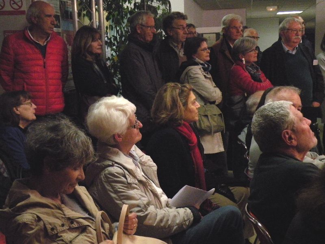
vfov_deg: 26.1
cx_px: 162
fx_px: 526
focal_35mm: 56
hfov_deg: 34.3
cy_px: 122
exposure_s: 1/125
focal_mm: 9.8
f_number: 3.5
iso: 800
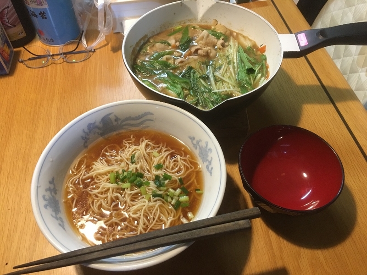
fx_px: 307
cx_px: 184
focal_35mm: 29
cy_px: 138
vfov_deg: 48.2
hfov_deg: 61.7
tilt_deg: -53.8
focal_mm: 4.15
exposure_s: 1/10
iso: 80
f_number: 2.2
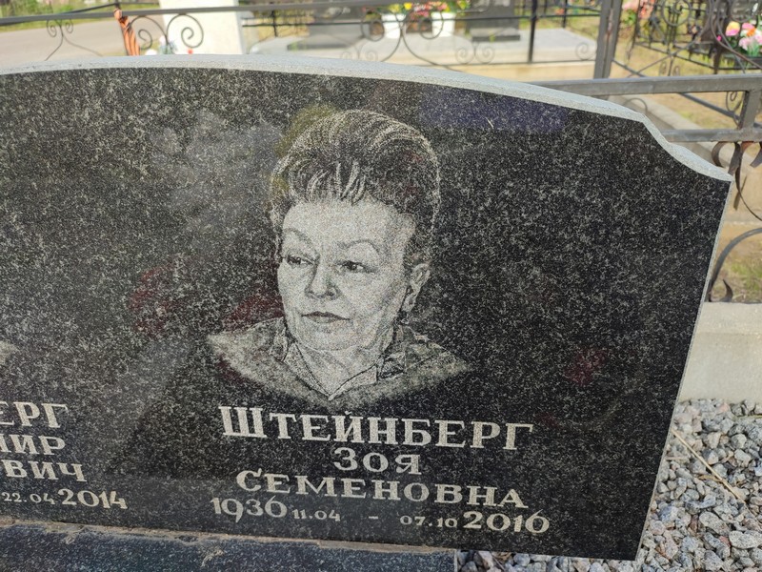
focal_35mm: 25
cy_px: 286
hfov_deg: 69.4
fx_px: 550
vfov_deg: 54.9
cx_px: 381
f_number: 1.9
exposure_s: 1/160
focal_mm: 6.04
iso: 50
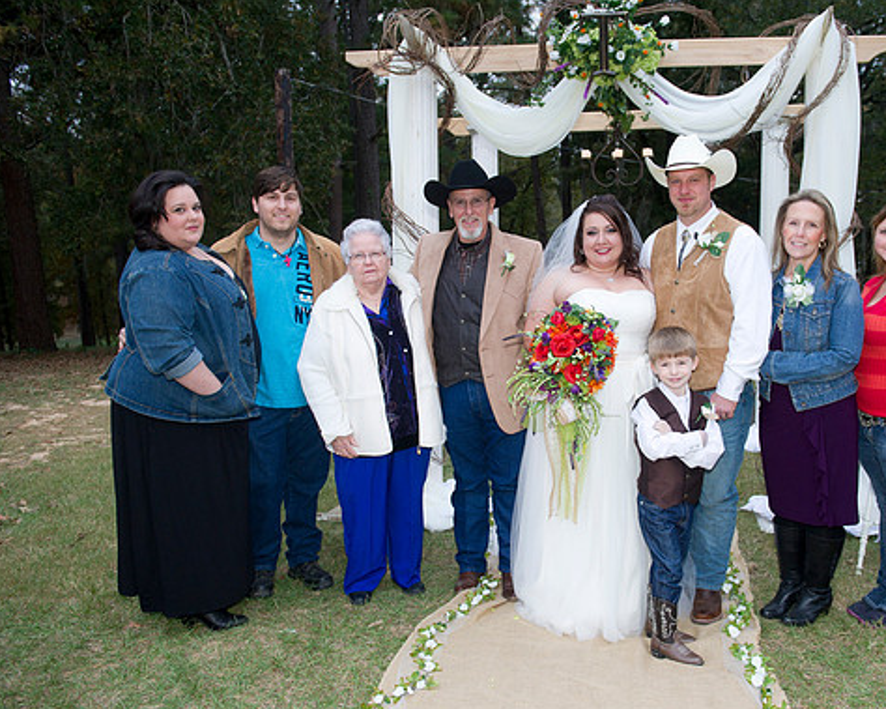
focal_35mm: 31
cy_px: 359
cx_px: 533
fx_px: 813
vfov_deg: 47.1
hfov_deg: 56.7
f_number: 4
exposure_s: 1/80
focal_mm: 27
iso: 800
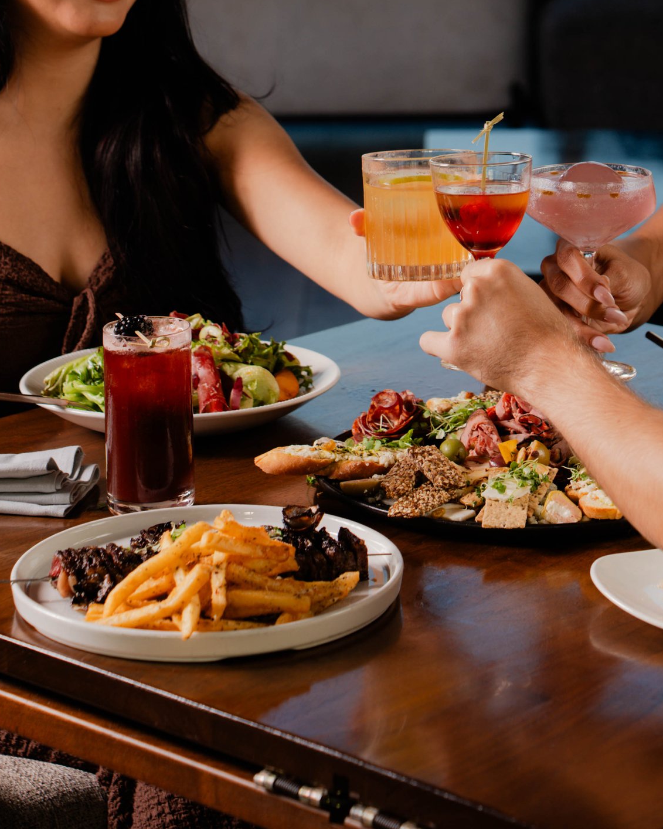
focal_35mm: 122
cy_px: -201
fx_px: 2993
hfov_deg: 12.6
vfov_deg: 15.1
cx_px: 583
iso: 100
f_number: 4
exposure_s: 1/160
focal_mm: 49
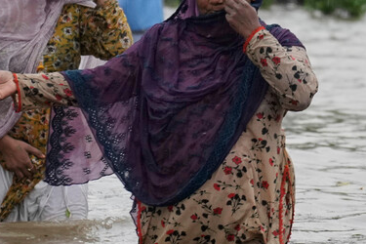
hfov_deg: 6.9
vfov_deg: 4.6
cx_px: 245
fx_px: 3040
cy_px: 162
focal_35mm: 299
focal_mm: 70
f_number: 2.8
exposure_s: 1/160
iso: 1000
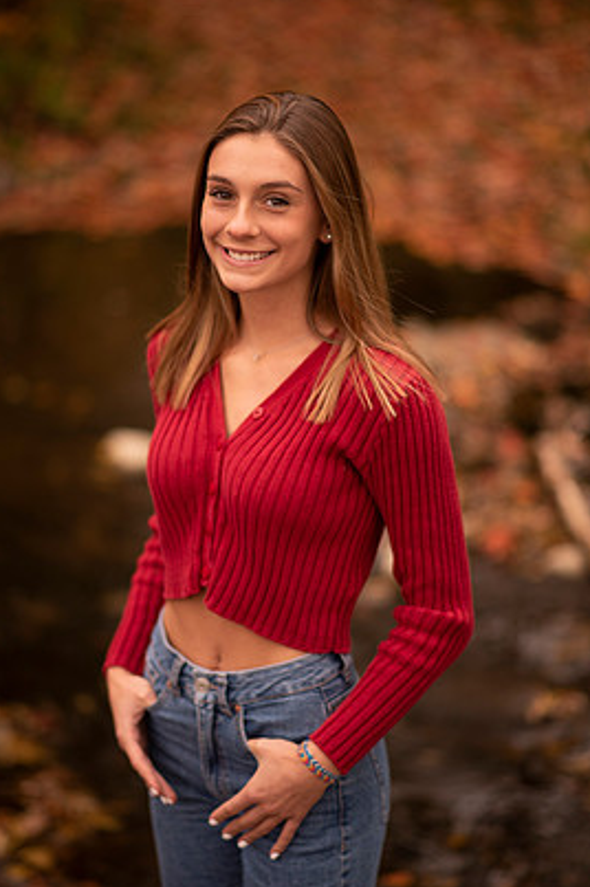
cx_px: 266
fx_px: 2339
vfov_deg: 21.5
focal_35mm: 95
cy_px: 427
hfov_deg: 14.4
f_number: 1.8
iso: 100
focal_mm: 85
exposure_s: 1/500
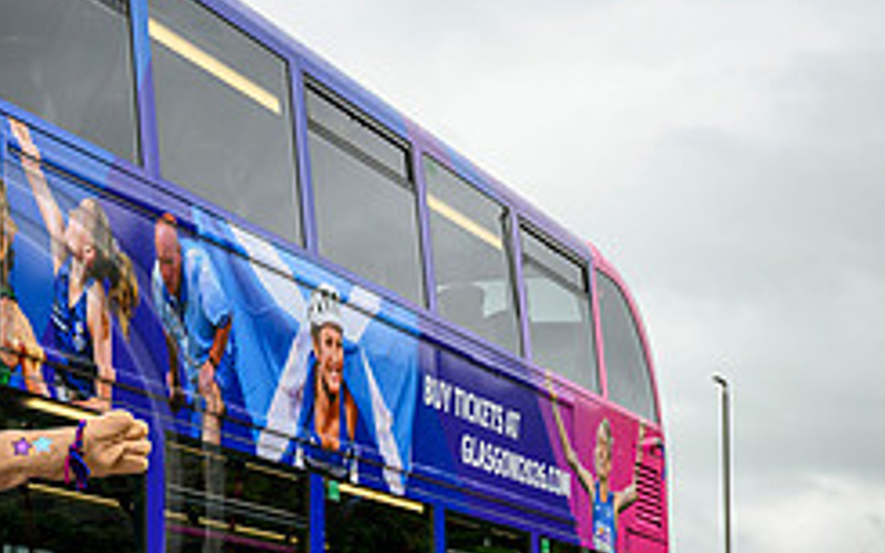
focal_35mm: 86
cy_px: 497
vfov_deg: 15.0
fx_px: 2074
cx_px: -65
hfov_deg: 22.8
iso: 1250
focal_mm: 33
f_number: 4
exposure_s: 1/1000
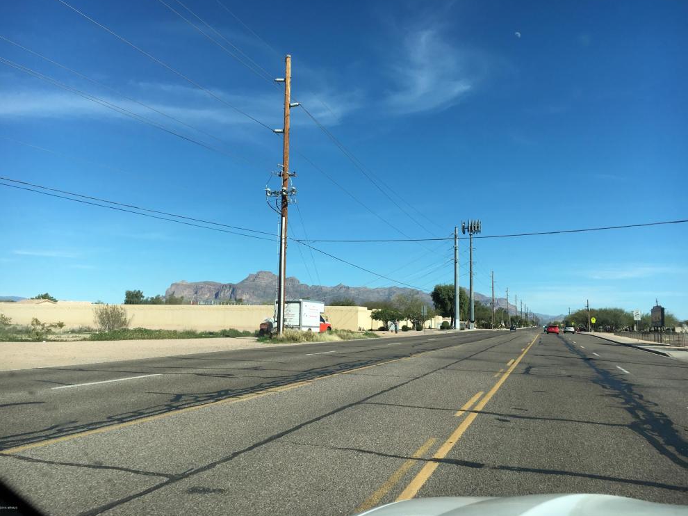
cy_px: 257
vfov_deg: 46.8
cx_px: 354
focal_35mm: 30
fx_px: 596
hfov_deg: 60.0
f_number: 2.2
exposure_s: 1/1748
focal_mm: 4.15
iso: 25
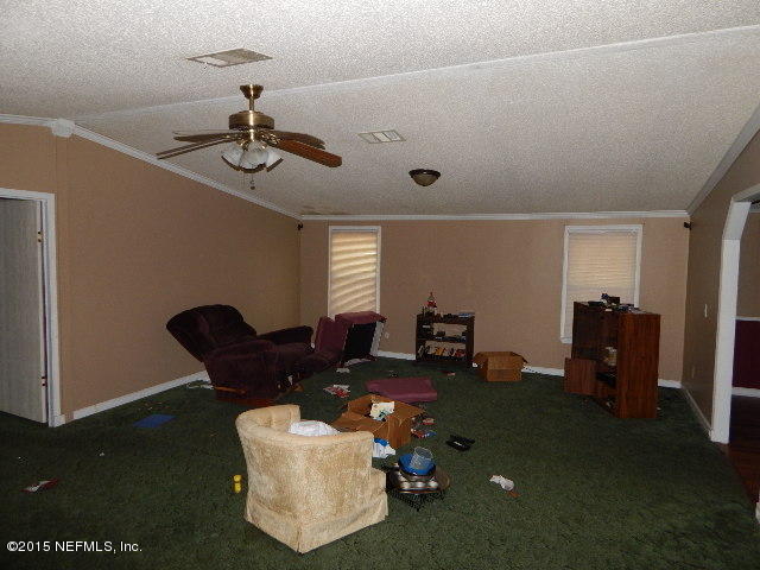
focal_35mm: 22
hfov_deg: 76.4
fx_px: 483
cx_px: 380
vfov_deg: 61.1
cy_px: 285
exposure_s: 1/30
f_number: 3
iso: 200
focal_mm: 4
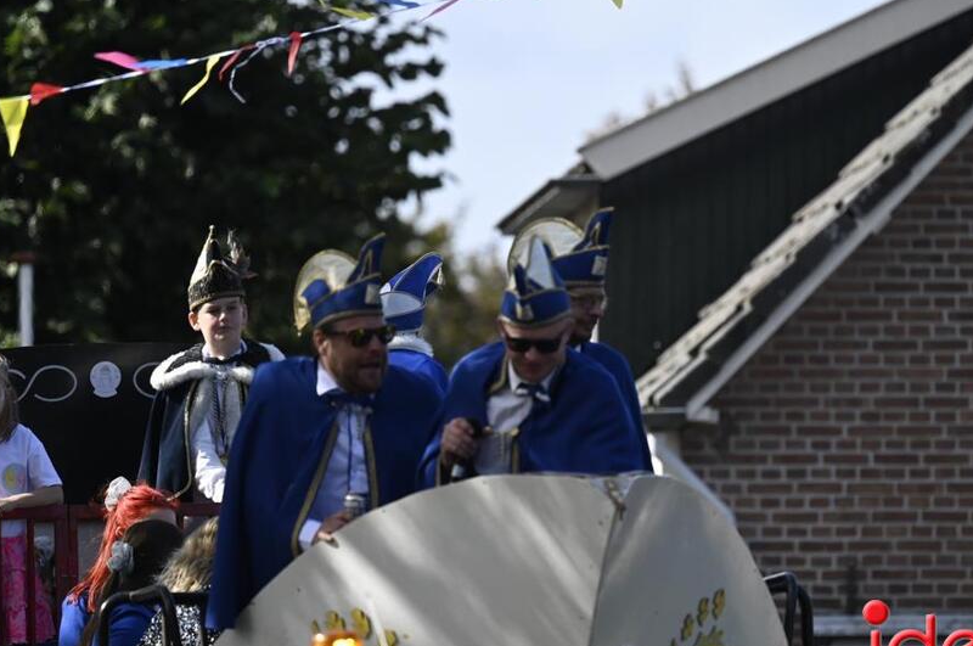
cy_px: 335
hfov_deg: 4.2
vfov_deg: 2.8
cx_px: 551
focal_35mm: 496
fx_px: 13387
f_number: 5.6
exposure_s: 1/1000
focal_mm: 400
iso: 320
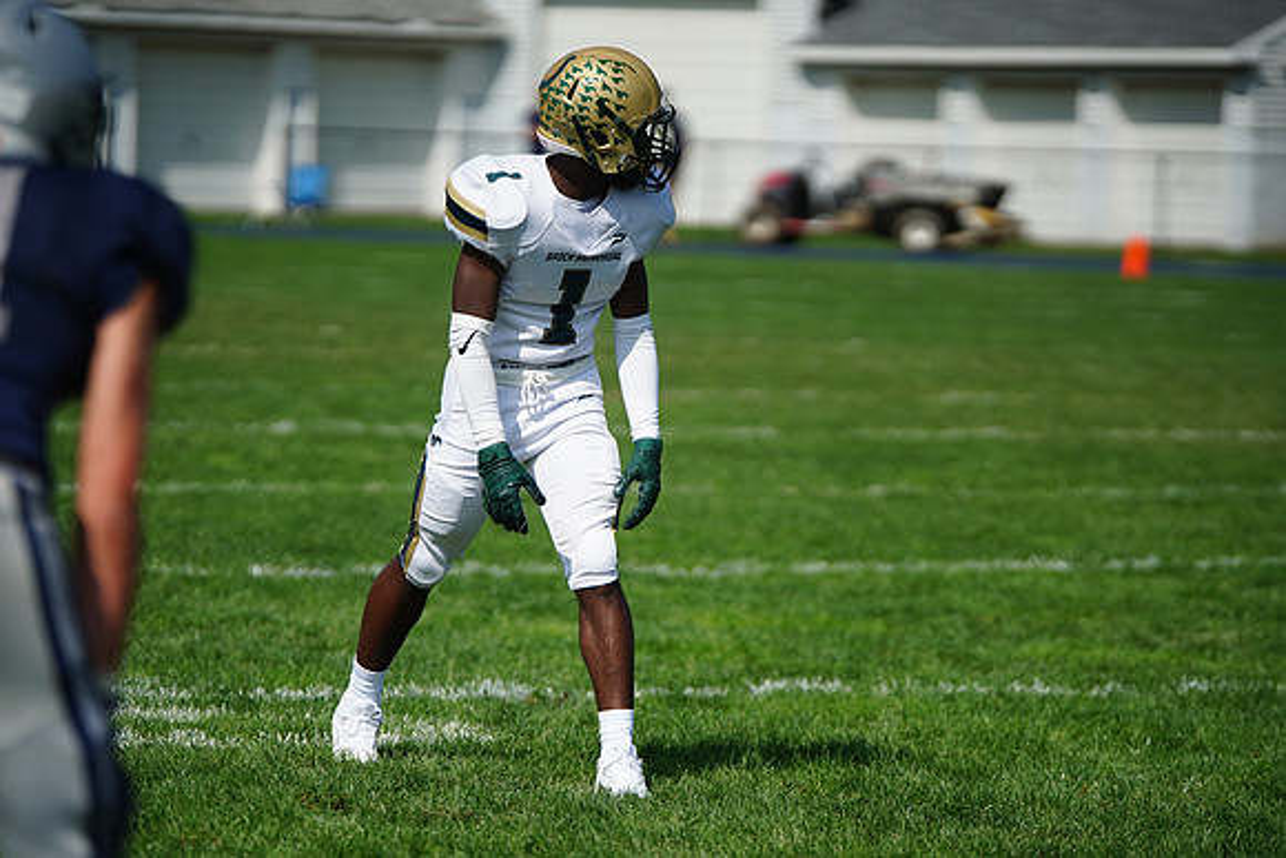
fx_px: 8825
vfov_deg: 5.6
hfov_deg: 8.3
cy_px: 429
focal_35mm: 247
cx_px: 643
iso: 400
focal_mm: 247
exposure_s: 1/8000
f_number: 2.8
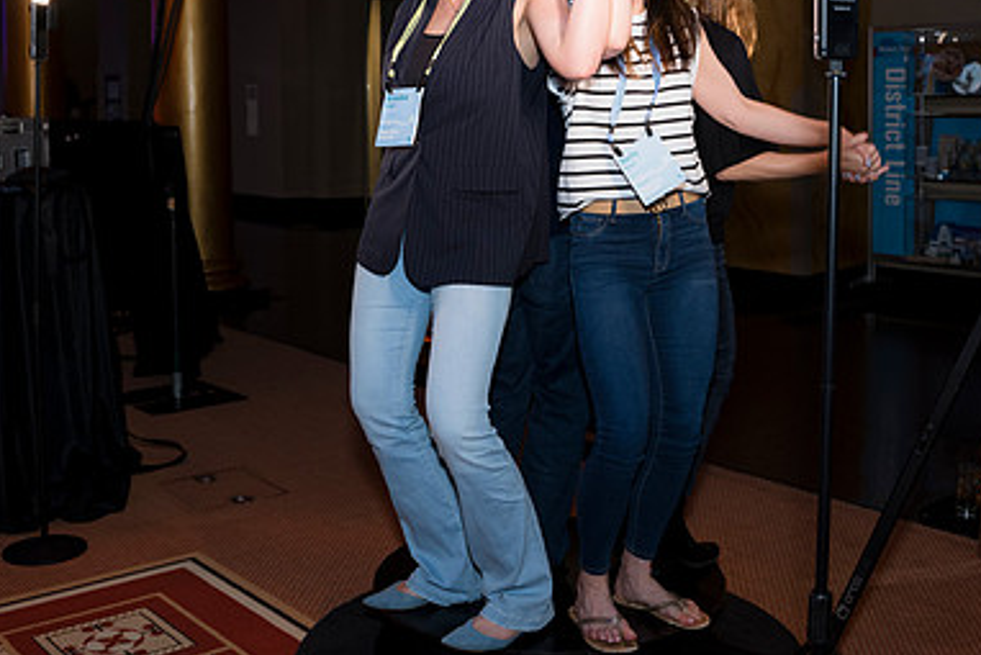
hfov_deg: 41.9
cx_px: 511
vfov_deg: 28.3
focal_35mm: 47
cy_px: 177
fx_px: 1281
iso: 800
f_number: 4
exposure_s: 1/100
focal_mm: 30
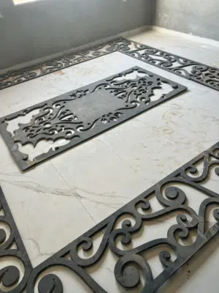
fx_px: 219
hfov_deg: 53.1
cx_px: 110
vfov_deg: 67.3
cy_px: 146
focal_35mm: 26
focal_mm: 5.7
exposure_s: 1/121
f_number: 1.5
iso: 80
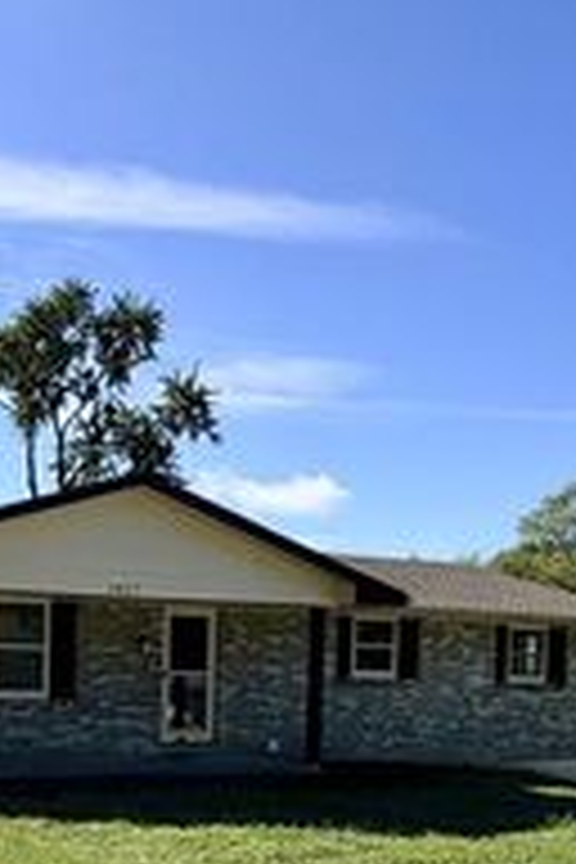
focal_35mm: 38
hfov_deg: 32.4
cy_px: 691
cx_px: 4
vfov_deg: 47.9
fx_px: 912
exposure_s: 1/1017
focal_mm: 2.22
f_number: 2.2
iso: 20
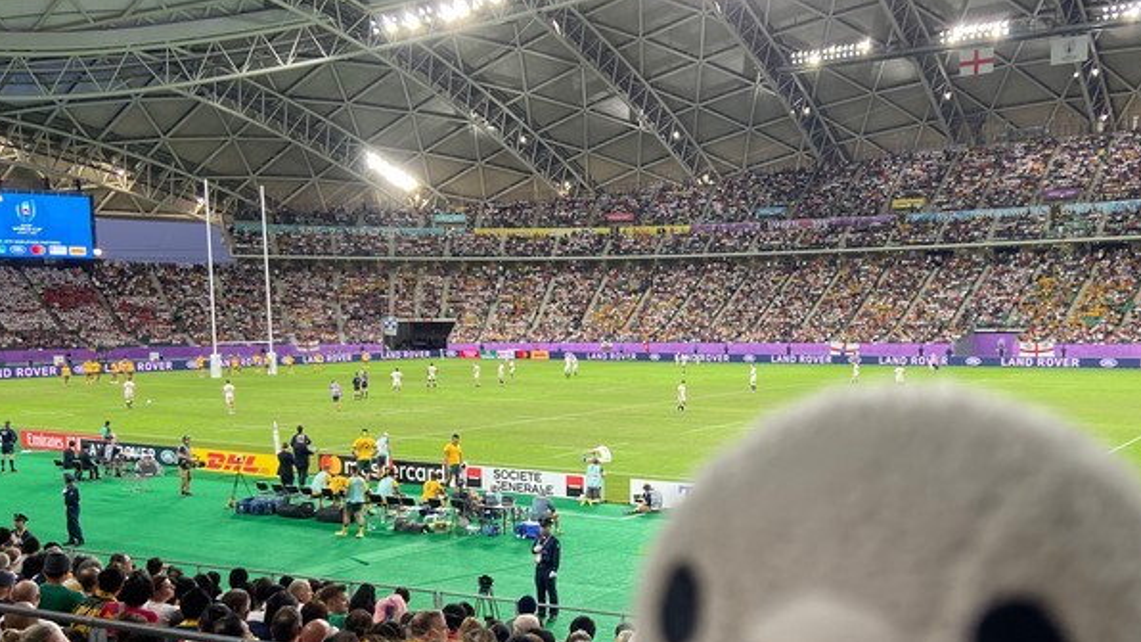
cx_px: 680
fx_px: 1149
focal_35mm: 38
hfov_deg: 52.5
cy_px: 431
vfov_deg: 30.9
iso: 64
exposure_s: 1/60
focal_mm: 4.25
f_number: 1.8
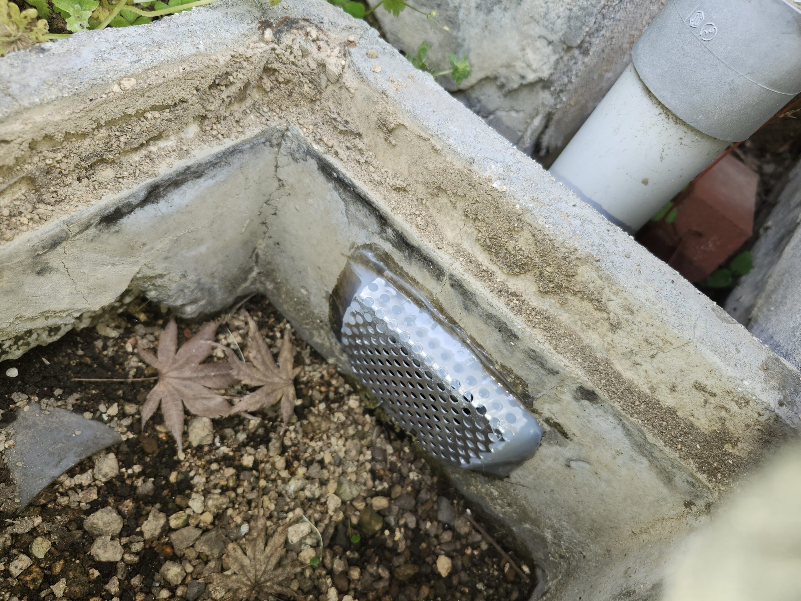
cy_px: 300
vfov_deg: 58.9
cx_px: 400
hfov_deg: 73.9
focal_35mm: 23
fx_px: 532
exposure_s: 1/100
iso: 25
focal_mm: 5.54
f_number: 1.8
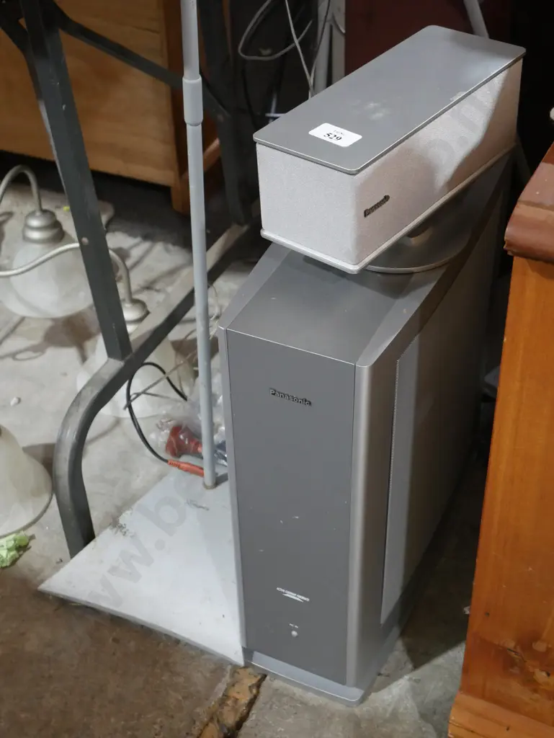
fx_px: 1066
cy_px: 369
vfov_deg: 38.2
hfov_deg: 29.1
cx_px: 277
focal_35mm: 50
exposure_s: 1/60
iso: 2500
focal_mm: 25
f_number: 5.3
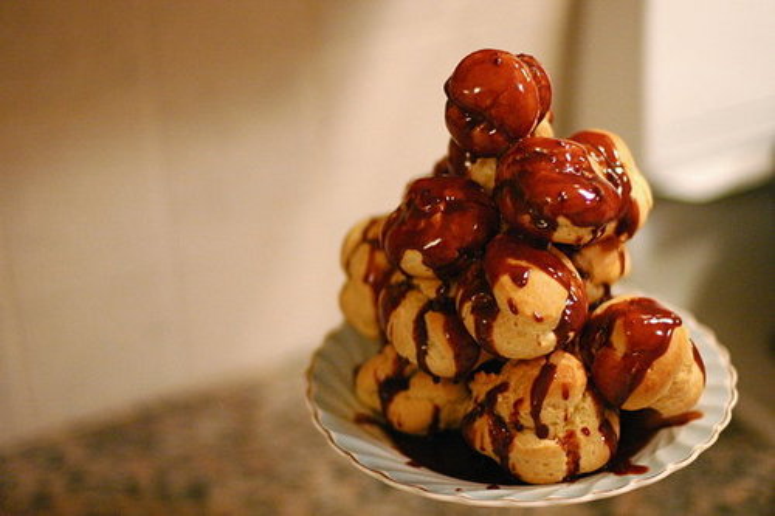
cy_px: 258
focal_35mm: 75
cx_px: 388
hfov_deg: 27.0
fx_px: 1614
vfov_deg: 18.2
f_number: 1.6
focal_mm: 50
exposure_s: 1/250
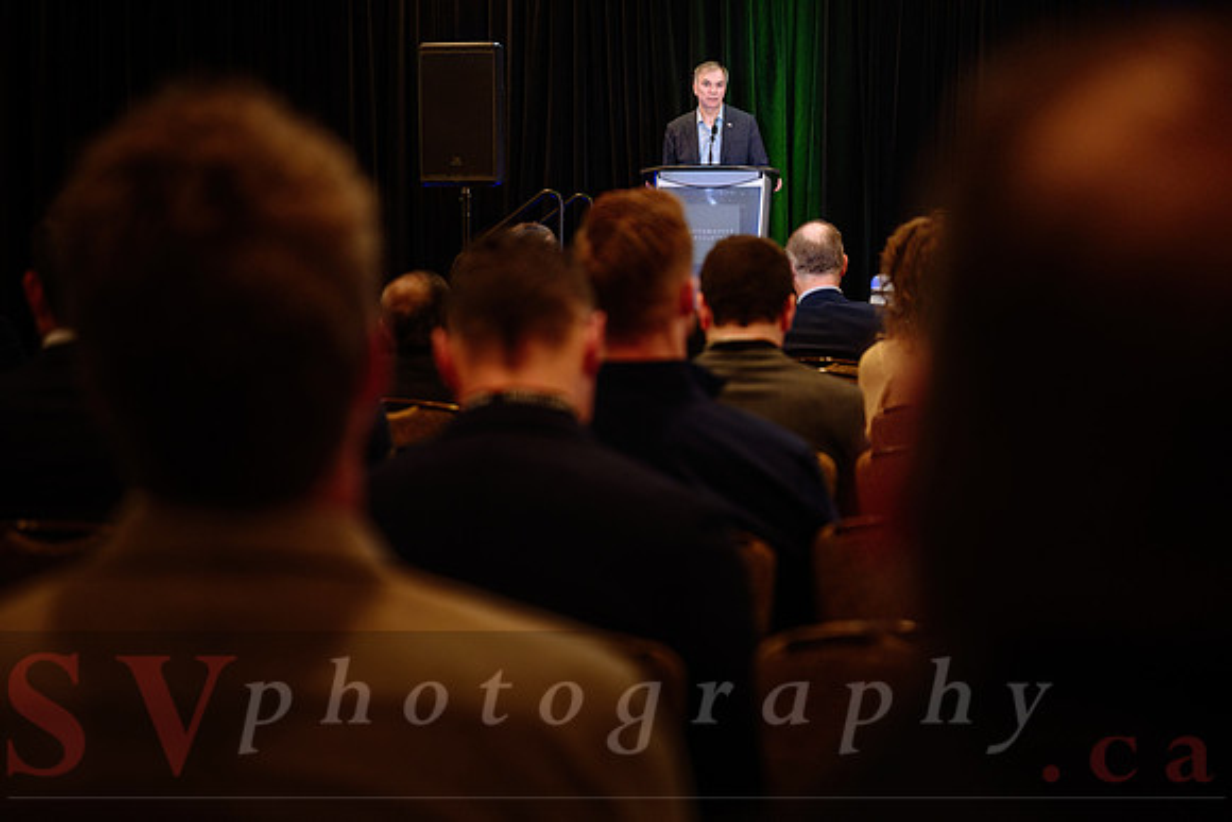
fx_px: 2455
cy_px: 411
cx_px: 616
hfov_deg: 28.2
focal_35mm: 72
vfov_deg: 19.0
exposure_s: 1/160
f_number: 3.2
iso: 1600
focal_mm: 70
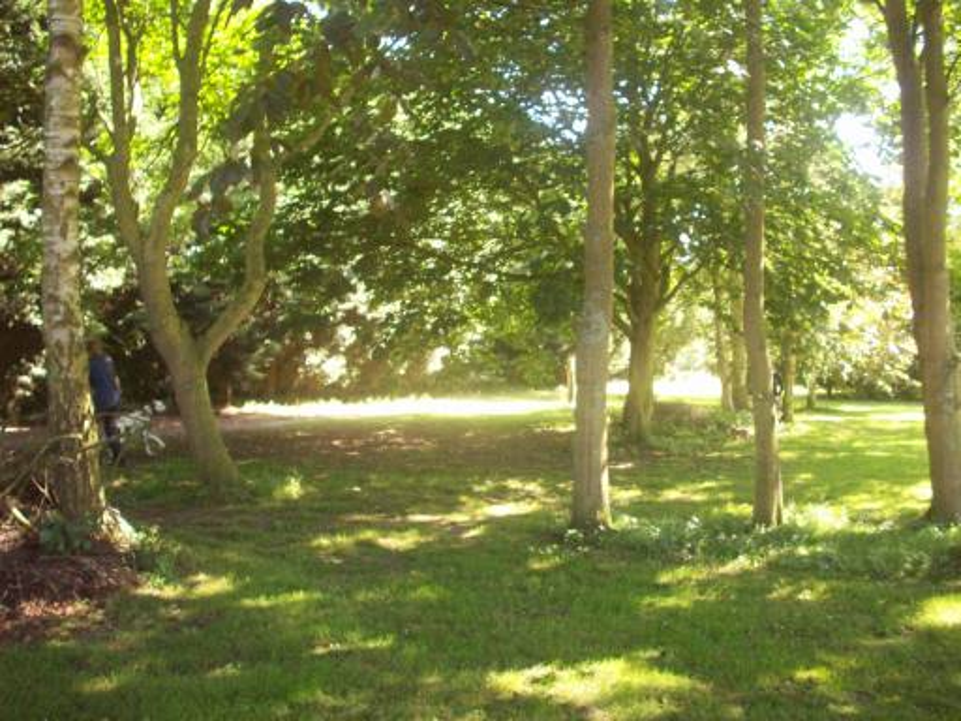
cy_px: 360
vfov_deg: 38.7
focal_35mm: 37
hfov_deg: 50.1
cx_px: 480
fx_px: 1027
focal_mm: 6.2
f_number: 2.8
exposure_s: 1/64
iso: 200
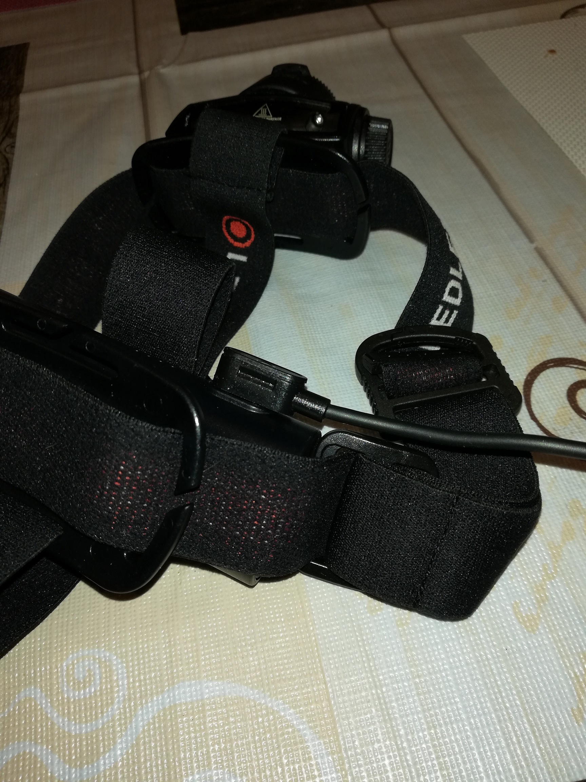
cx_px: 293
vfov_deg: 65.3
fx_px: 609
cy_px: 391
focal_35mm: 27
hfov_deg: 51.4
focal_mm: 3.81
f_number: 2.2
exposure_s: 1/100
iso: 80
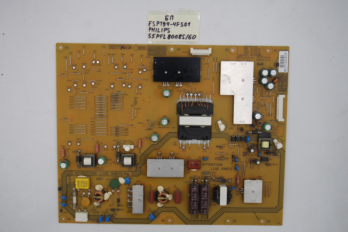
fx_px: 358
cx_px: 174
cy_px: 116
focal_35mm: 37
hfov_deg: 51.9
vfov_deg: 35.9
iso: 160
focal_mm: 14
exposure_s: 1/100
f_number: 5.6
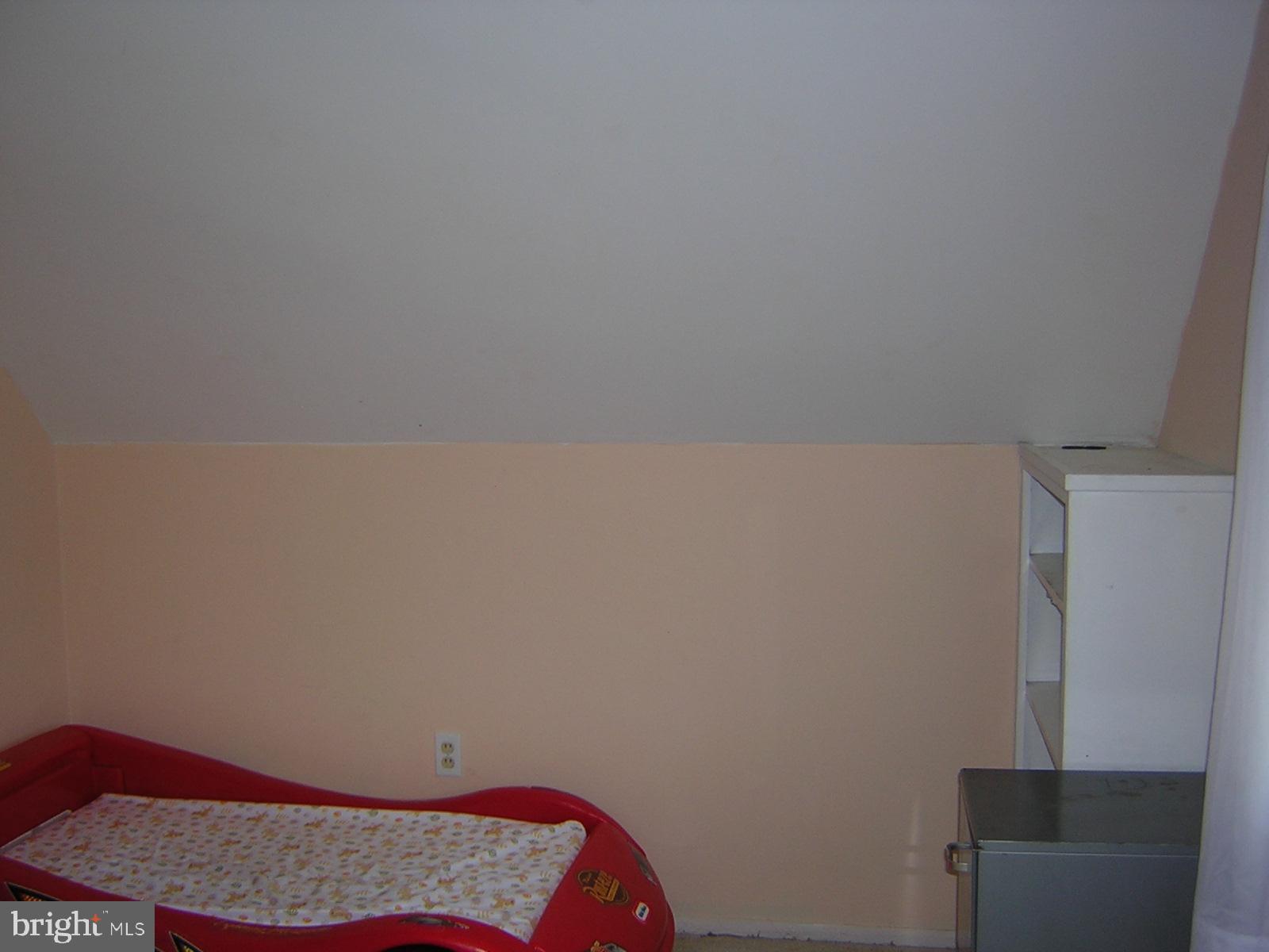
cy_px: 476
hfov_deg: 51.4
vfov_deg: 39.7
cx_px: 634
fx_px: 1320
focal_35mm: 36
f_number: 2.6
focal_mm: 4.7
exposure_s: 1/60.1
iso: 100
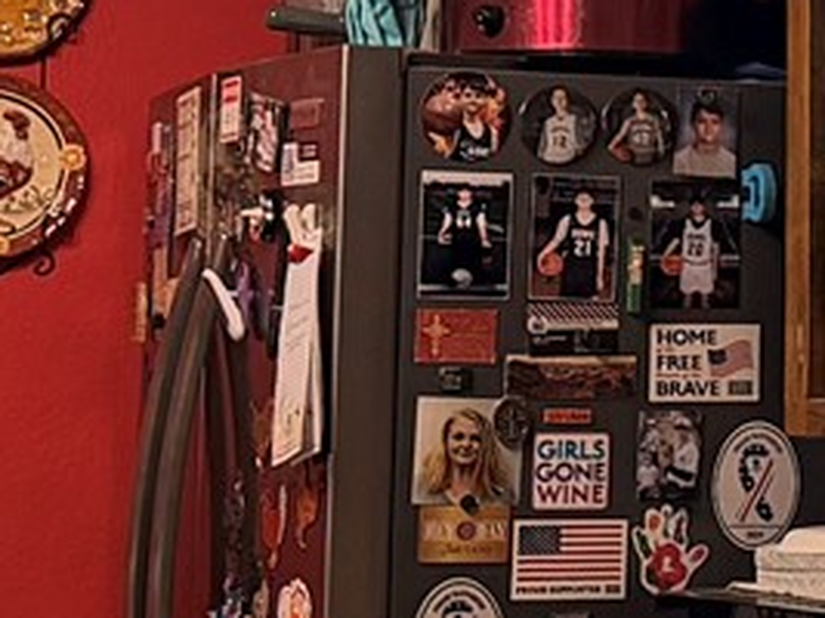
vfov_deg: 8.0
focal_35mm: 184
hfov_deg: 10.1
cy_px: 22
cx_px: 1576
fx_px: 4383
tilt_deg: +4.3
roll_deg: -0.6
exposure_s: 1/120
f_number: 1.78
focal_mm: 6.76
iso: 320
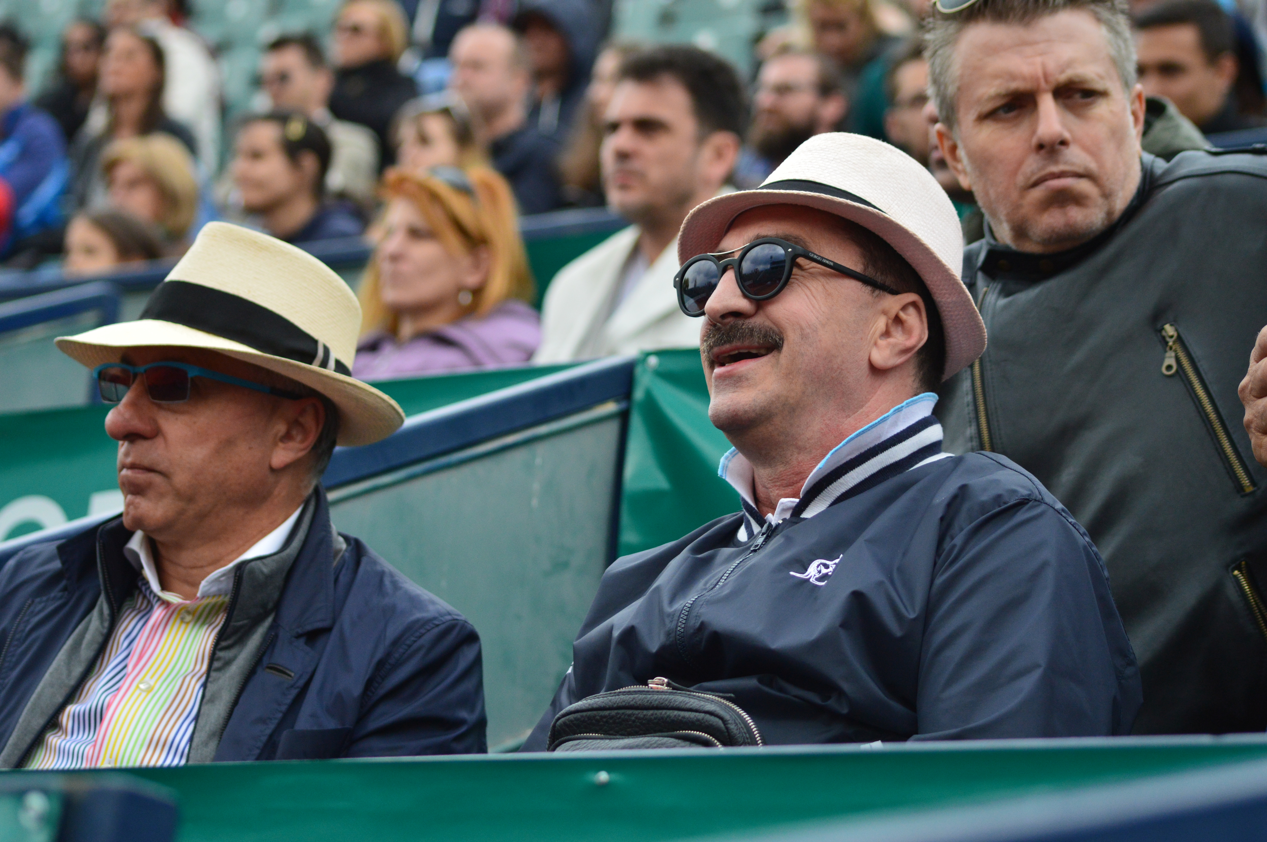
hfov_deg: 16.7
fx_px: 4325
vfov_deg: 11.1
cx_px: 634
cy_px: 421
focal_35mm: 123
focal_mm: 82
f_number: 4
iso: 800
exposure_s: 1/1600
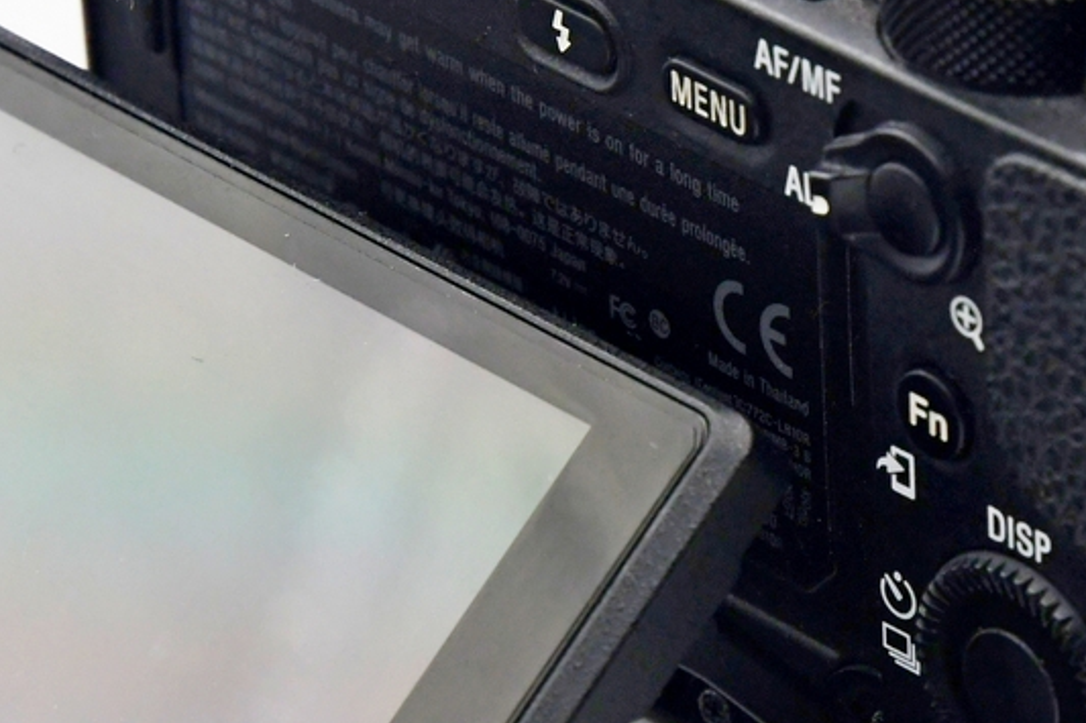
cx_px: 758
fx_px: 8232
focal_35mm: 273
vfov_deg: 5.0
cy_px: 314
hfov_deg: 7.5
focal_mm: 65
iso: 1250
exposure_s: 1/200
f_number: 9
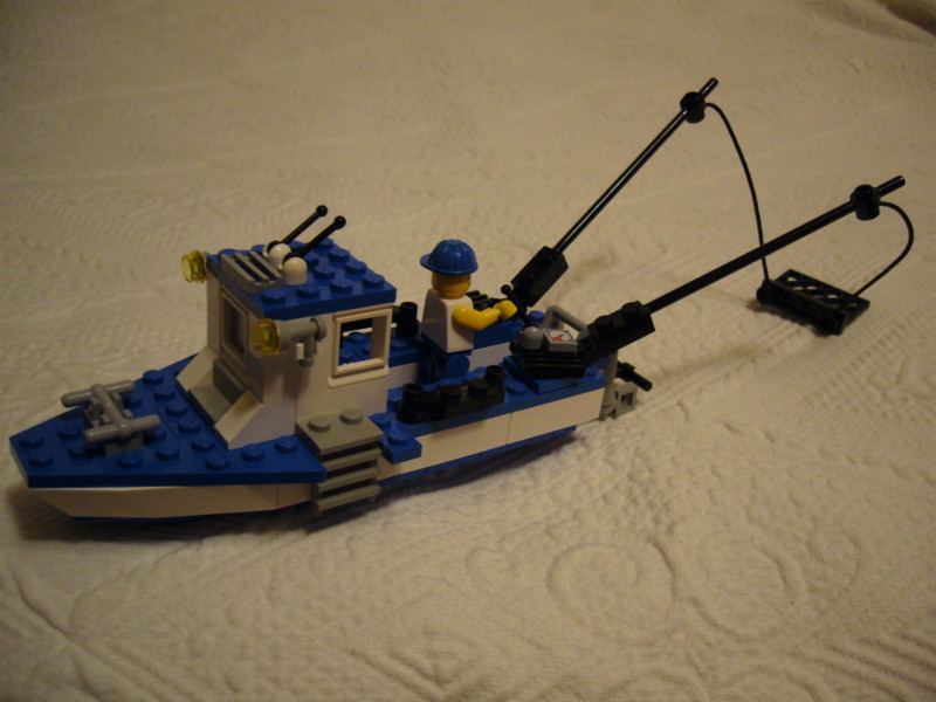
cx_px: 468
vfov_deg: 40.7
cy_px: 351
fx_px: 946
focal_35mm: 35
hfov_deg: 52.6
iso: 200
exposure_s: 1/10
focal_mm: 5.8
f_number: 2.8
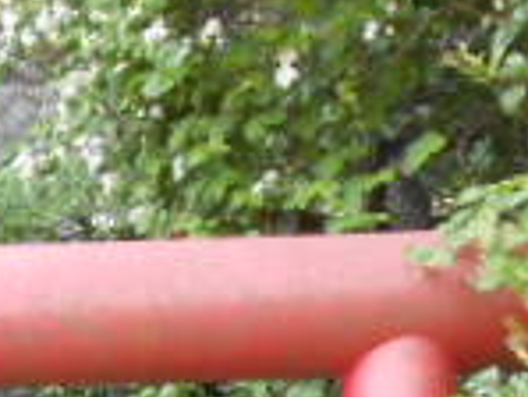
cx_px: -167
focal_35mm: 129
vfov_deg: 10.4
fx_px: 1969
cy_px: 833
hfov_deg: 14.6
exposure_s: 1/30
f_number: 3.8
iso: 160
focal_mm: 5.3
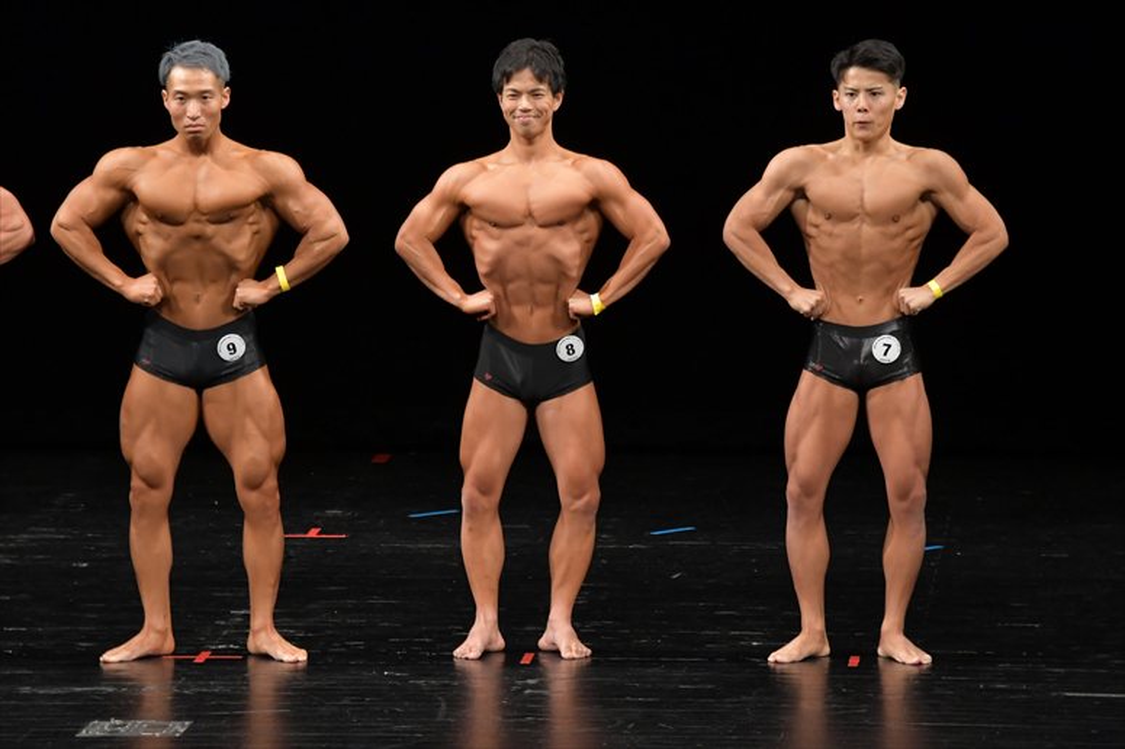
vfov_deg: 4.8
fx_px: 8902
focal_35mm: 285
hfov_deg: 7.2
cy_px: 374
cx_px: 562
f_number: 5.6
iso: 2500
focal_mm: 190
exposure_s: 1/400
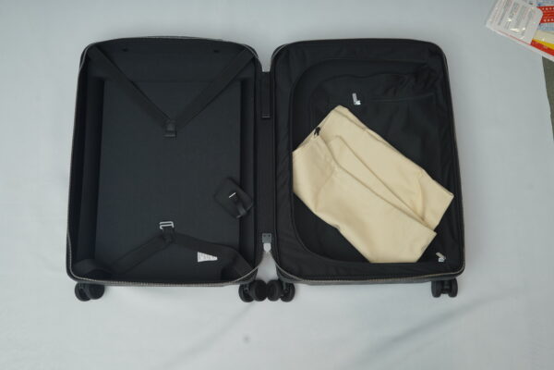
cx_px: 277
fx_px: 769
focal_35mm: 50
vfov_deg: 27.0
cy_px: 185
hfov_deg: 39.6
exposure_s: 1/200
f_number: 6.3
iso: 400
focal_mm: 50
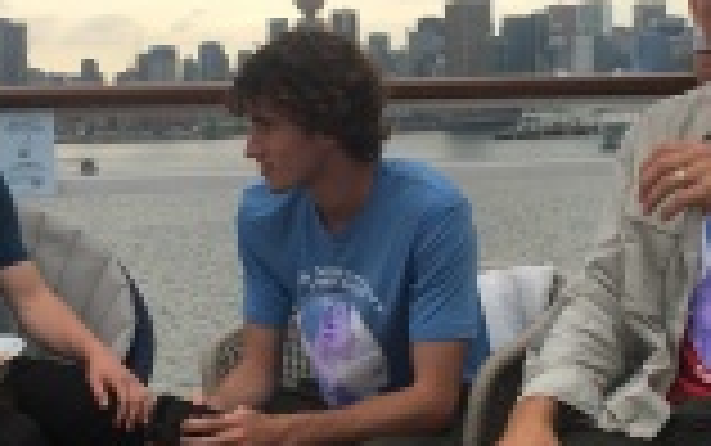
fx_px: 1377
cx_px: 432
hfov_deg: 28.9
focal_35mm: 71
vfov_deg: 18.4
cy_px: 203
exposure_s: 1/466
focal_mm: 4.15
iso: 25
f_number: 2.2
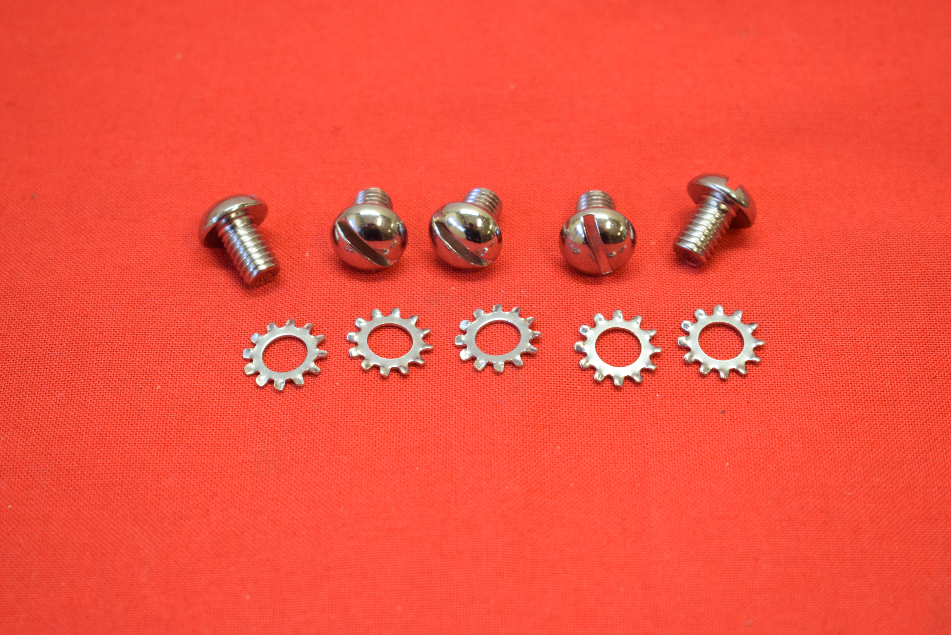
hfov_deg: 24.6
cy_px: 318
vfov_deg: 16.6
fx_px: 2180
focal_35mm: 82
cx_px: 476
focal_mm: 55
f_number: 5.6
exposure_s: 1/60
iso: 1250
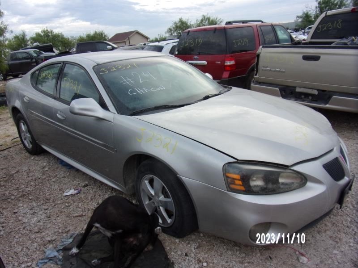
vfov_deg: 56.8
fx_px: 248
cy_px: 134
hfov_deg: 71.6
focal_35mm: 24
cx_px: 179
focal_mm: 4.3
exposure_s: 1/150
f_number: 3.3
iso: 80
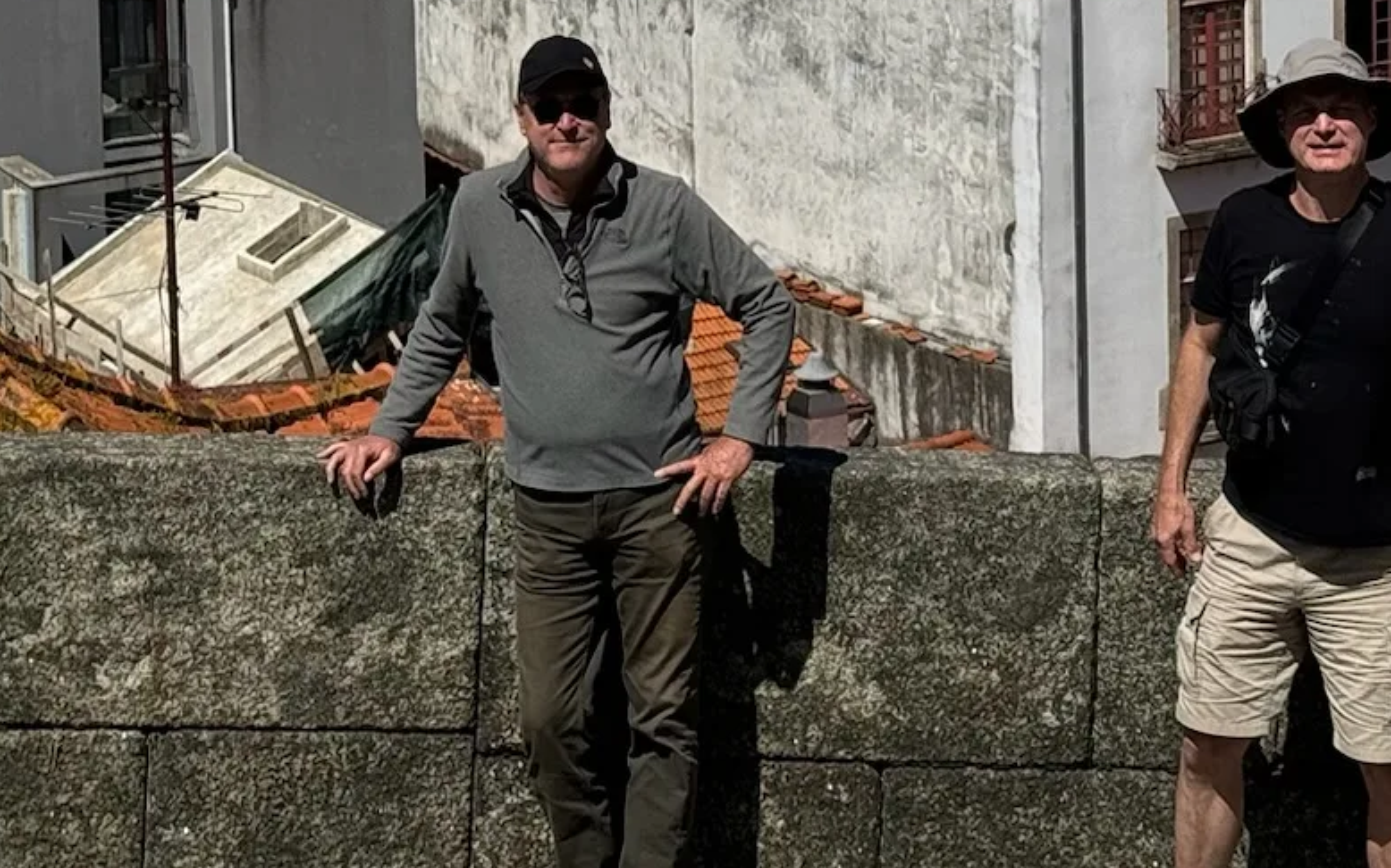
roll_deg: +1.5
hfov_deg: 15.6
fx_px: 5079
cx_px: 640
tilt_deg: -4.7
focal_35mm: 134
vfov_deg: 9.5
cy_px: -455
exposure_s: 1/7937
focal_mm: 6.86
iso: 80
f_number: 1.78
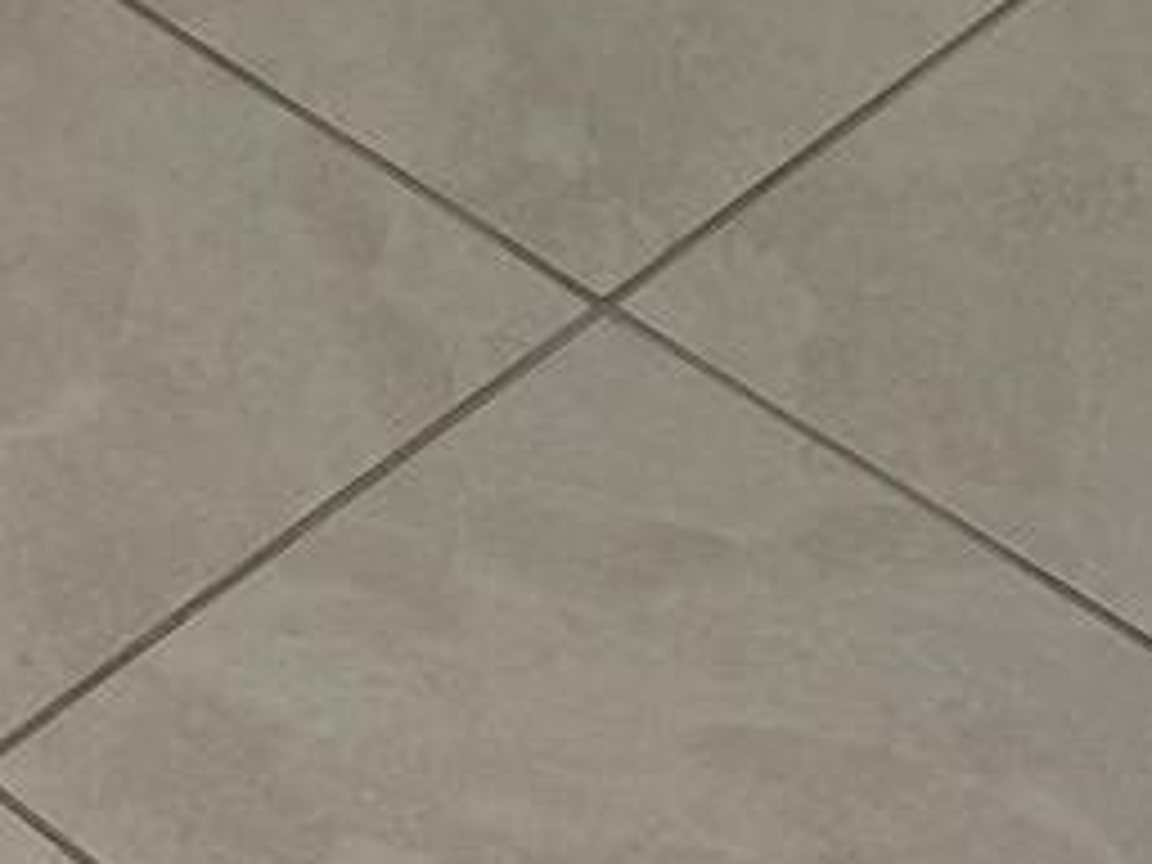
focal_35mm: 150
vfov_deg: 8.4
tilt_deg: -17.9
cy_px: -1674
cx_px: -477
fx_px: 4992
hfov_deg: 12.6
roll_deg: -1.0
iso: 80
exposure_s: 1/121
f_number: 1.78
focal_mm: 6.76
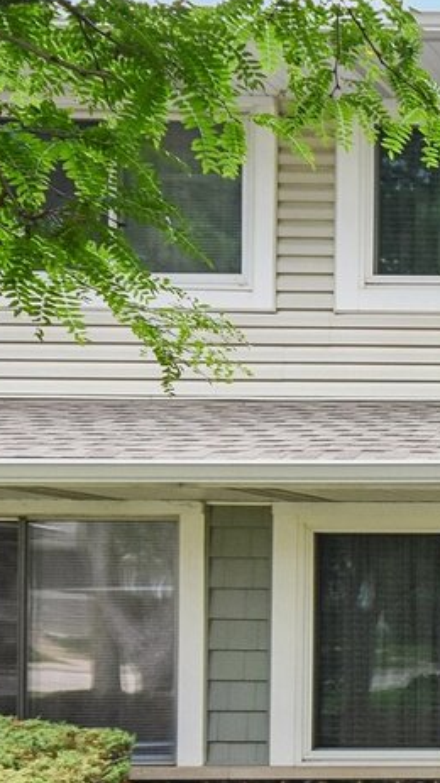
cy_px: 604
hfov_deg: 14.2
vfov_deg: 31.2
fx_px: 1371
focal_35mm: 66
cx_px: 968
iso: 500
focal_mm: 12
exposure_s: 1/100
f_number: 8
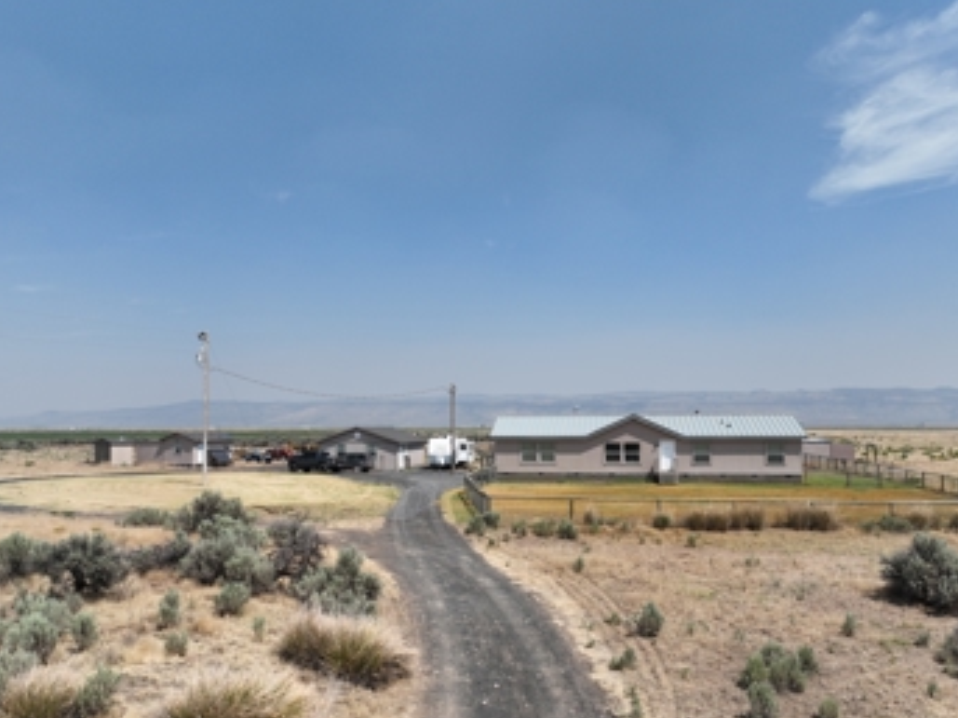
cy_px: 405
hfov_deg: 63.5
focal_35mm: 28
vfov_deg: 49.6
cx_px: 466
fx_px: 775
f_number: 2.8
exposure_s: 1/2000
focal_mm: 12.29
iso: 100
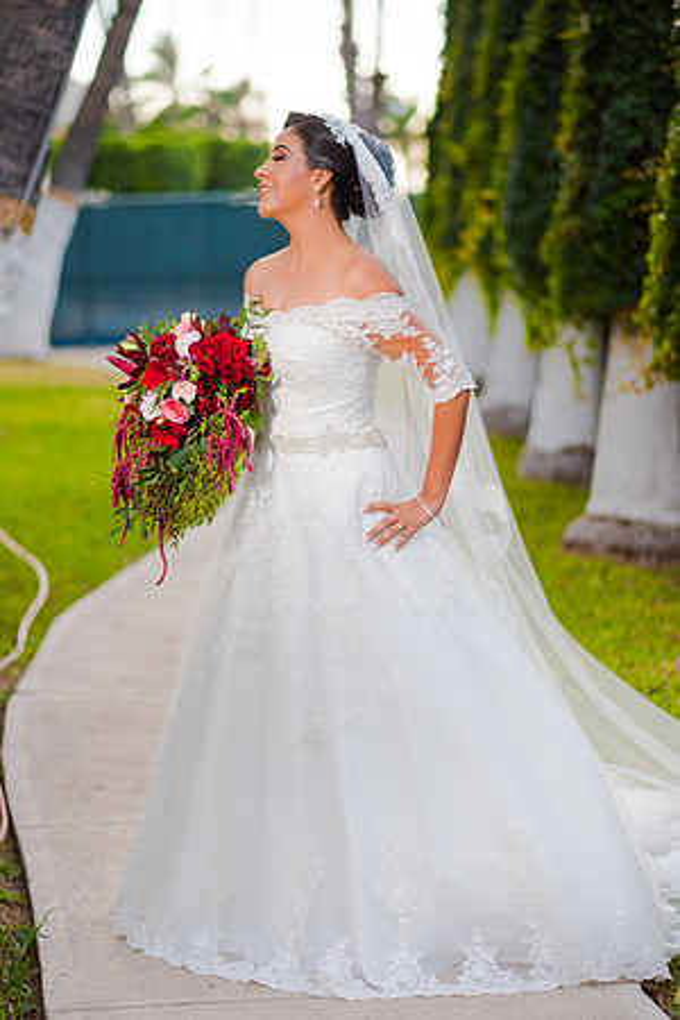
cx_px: 340
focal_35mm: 85
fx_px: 2408
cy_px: 510
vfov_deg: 23.9
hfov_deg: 16.1
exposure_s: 1/4000
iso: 320
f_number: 1.8
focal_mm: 85
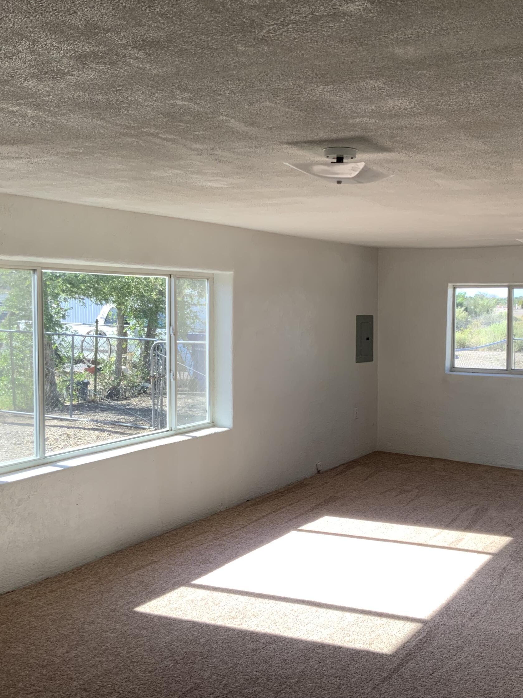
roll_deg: -0.1
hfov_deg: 36.7
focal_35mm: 39
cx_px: 318
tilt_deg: -2.7
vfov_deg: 47.9
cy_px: 348
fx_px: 786
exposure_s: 1/122
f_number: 1.8
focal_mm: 3
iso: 25
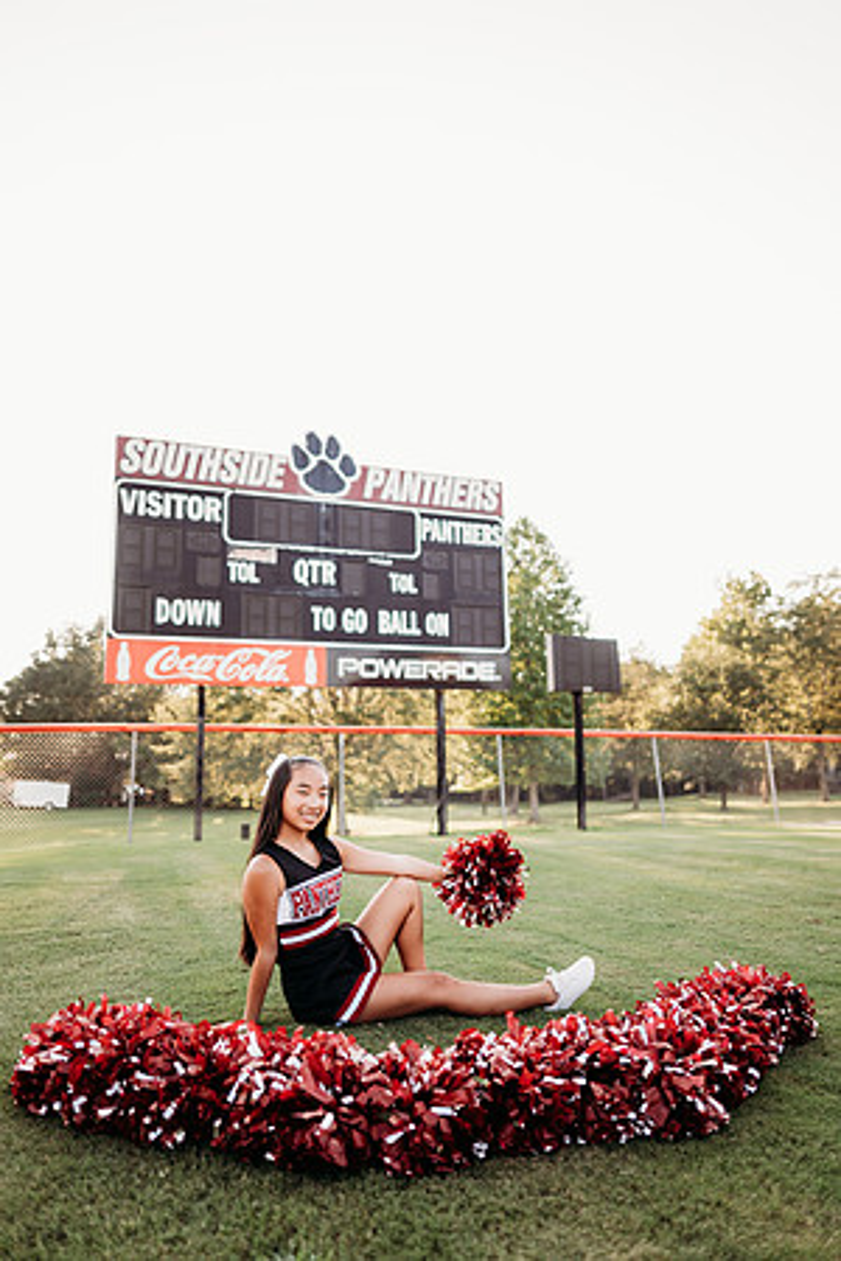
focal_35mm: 24
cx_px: 420
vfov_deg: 73.7
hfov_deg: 53.1
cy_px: 630
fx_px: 841
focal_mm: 24
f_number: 2
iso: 125
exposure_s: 1/500
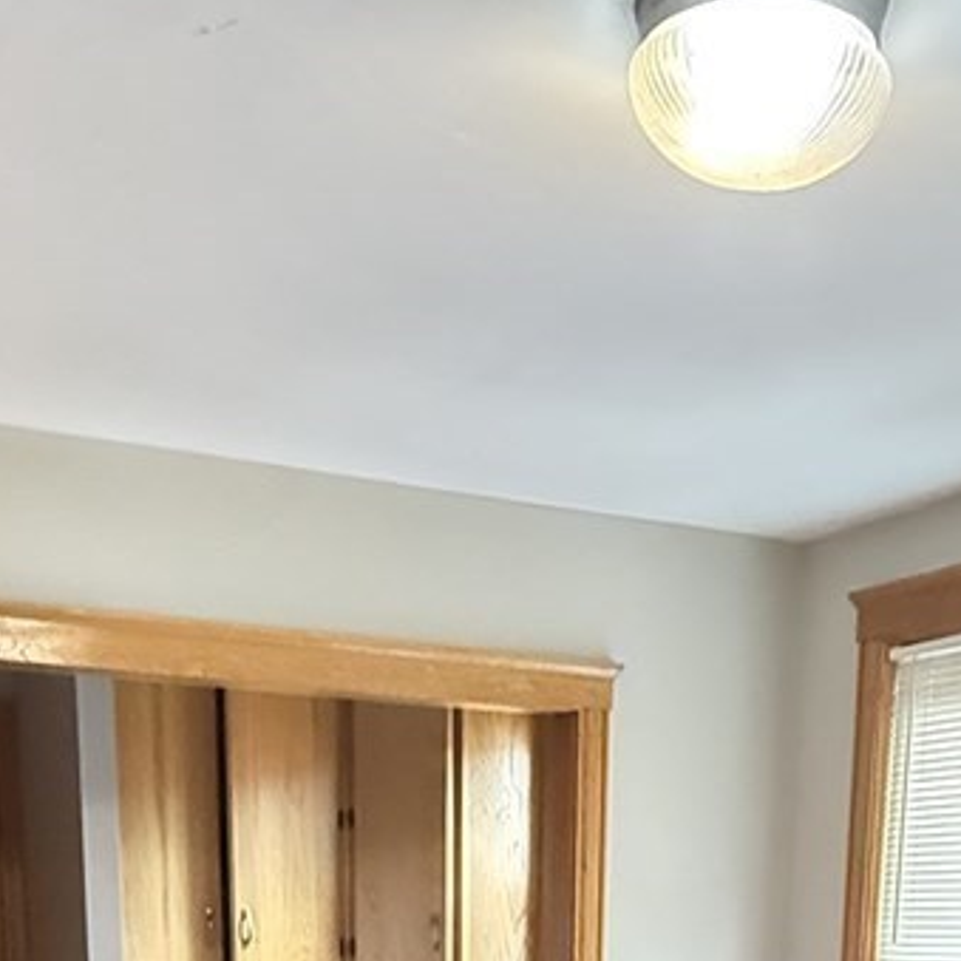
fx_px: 1759
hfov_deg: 30.5
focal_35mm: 56
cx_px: 578
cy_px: 1417
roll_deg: -2.0
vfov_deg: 24.3
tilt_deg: -15.7
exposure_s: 1/60
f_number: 2.2
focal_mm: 2.22
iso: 1000
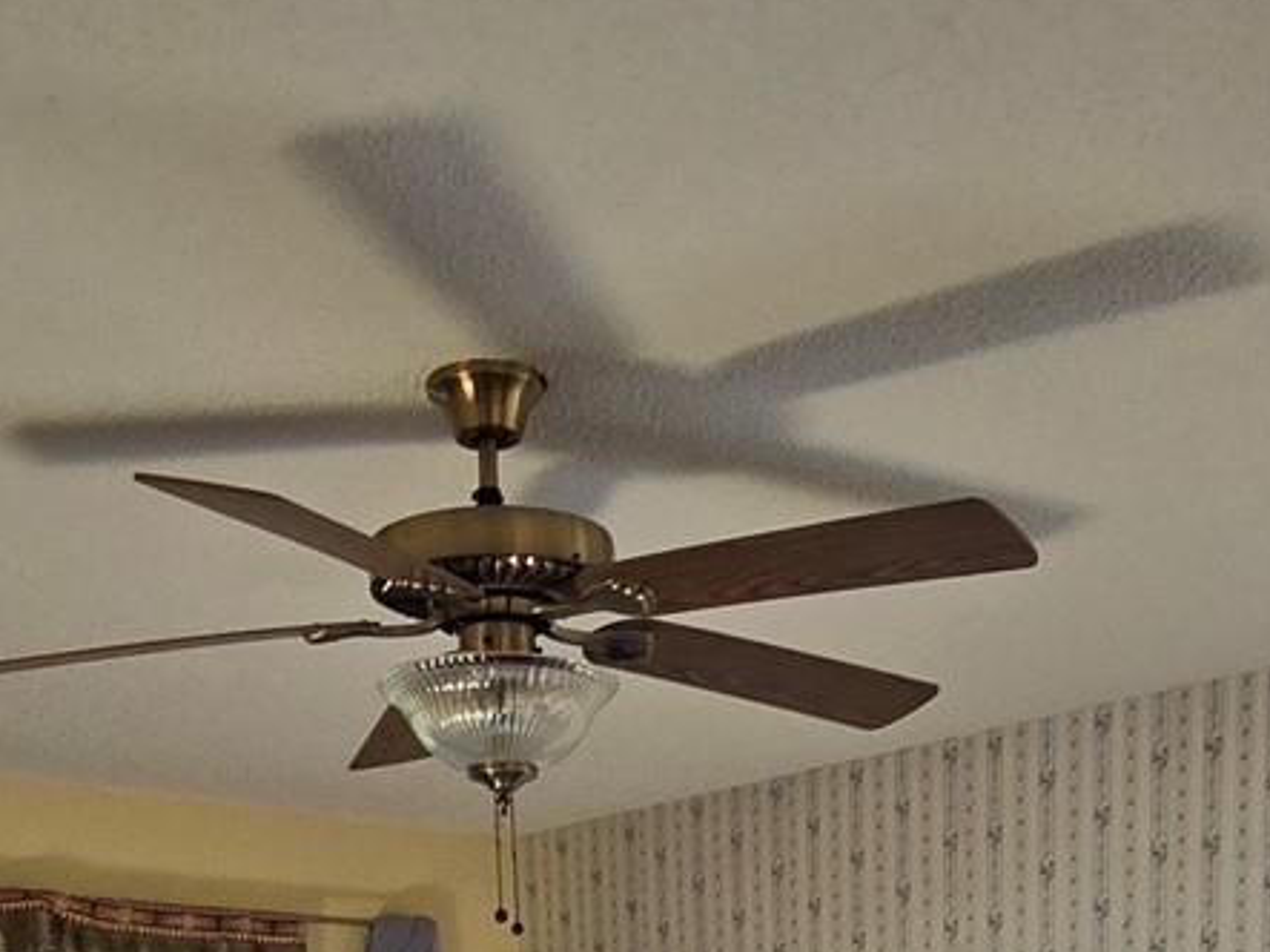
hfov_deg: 40.4
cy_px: 1563
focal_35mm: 47
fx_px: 1724
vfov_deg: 22.7
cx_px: 708
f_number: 2.2
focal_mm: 2.2
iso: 100
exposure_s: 1/60
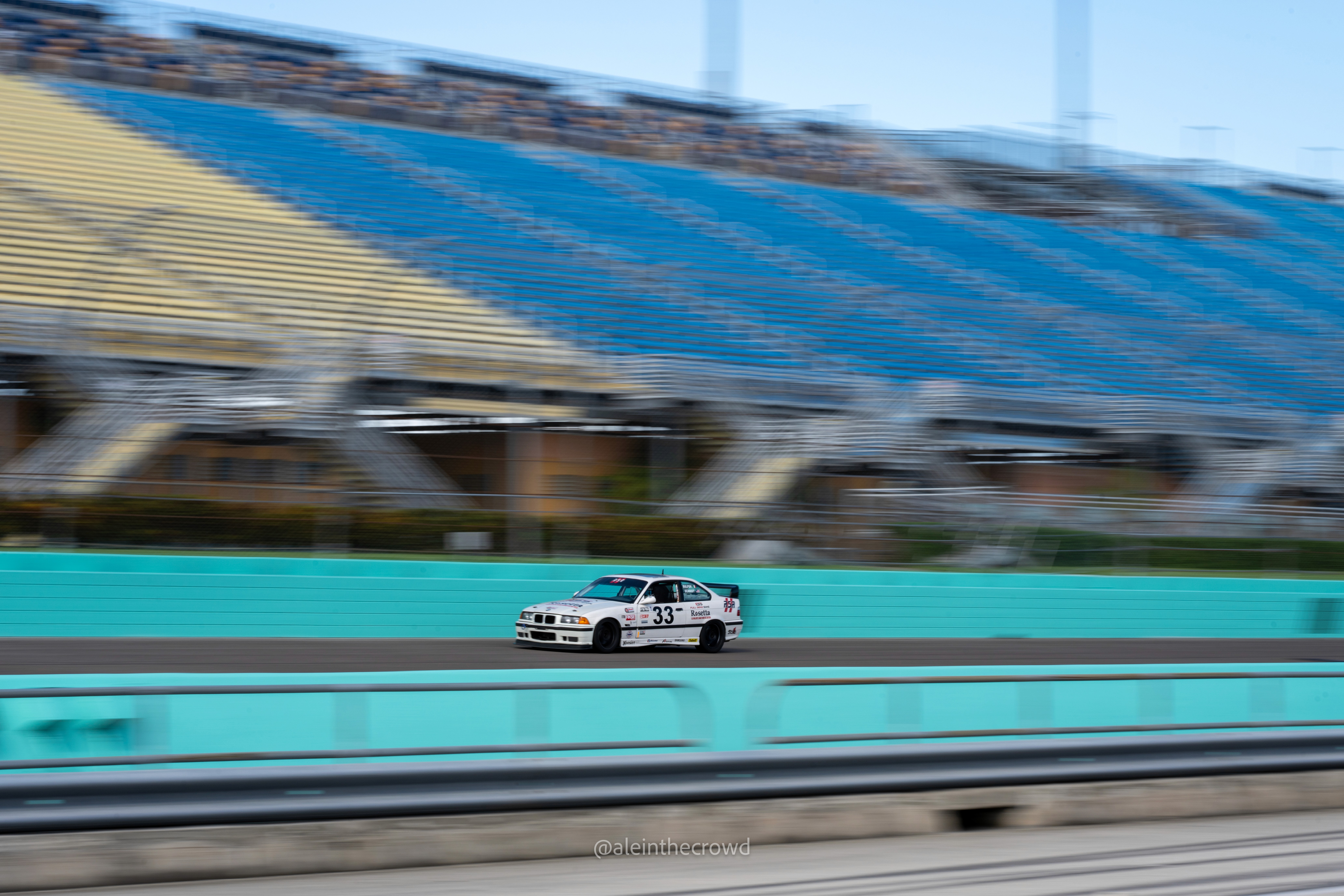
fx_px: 3920
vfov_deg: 13.0
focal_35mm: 105
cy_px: 448
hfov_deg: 19.5
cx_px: 672
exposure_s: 1/60
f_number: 16
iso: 100
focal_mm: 105
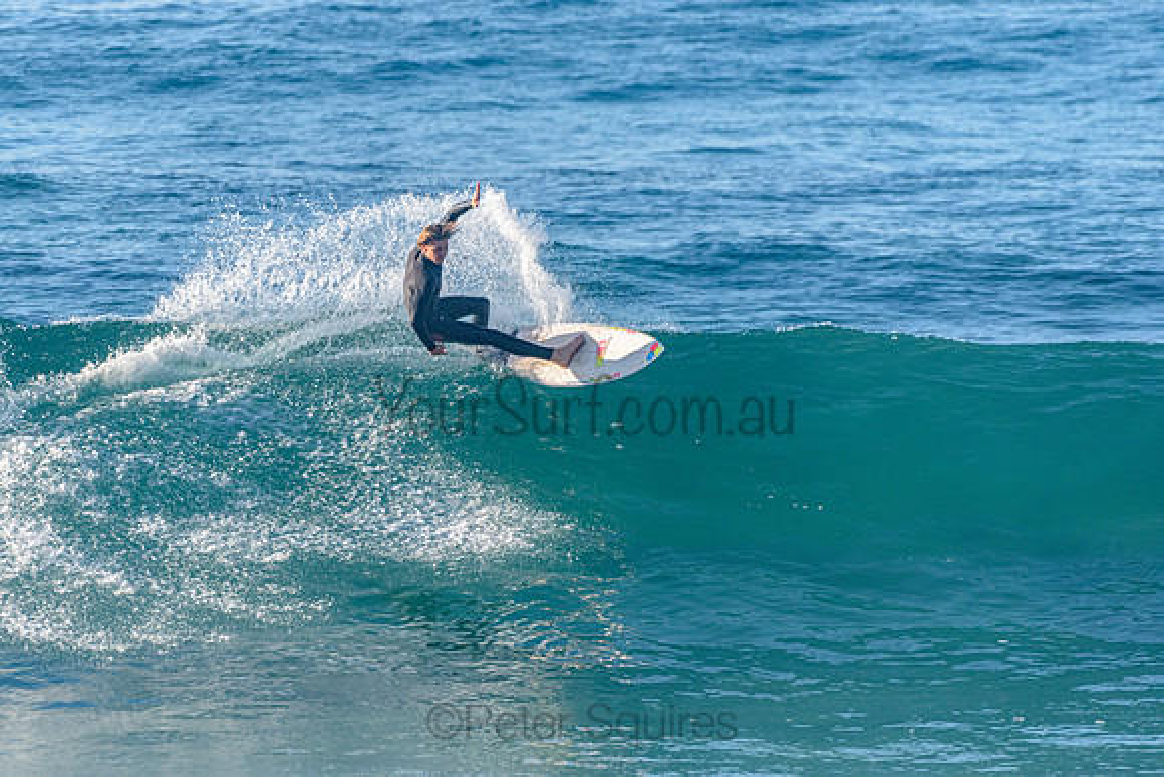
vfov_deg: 2.3
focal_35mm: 611
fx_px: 19759
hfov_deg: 3.4
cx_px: 453
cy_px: 370
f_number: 5.6
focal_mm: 500
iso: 400
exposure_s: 1/2000
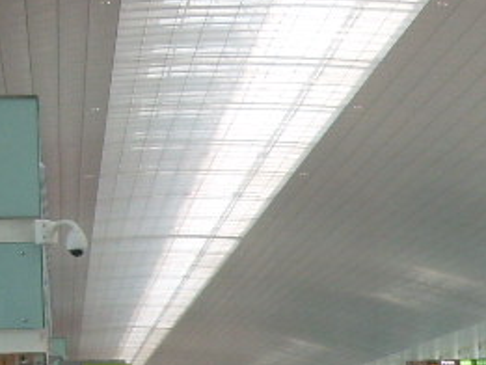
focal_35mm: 204
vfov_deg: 7.2
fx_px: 2865
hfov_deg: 9.2
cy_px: 451
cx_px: 907
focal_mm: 8.7
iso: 80
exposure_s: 1/125
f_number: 3.3
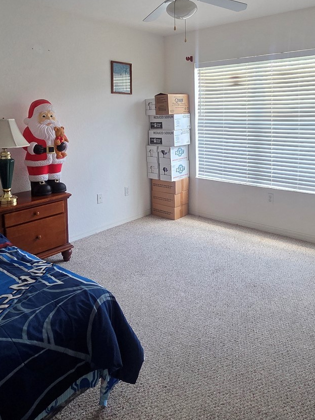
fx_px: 303
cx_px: 190
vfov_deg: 67.2
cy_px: 135
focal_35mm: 25
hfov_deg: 54.5
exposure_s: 1/100
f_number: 2.2
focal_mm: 2.2
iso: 320
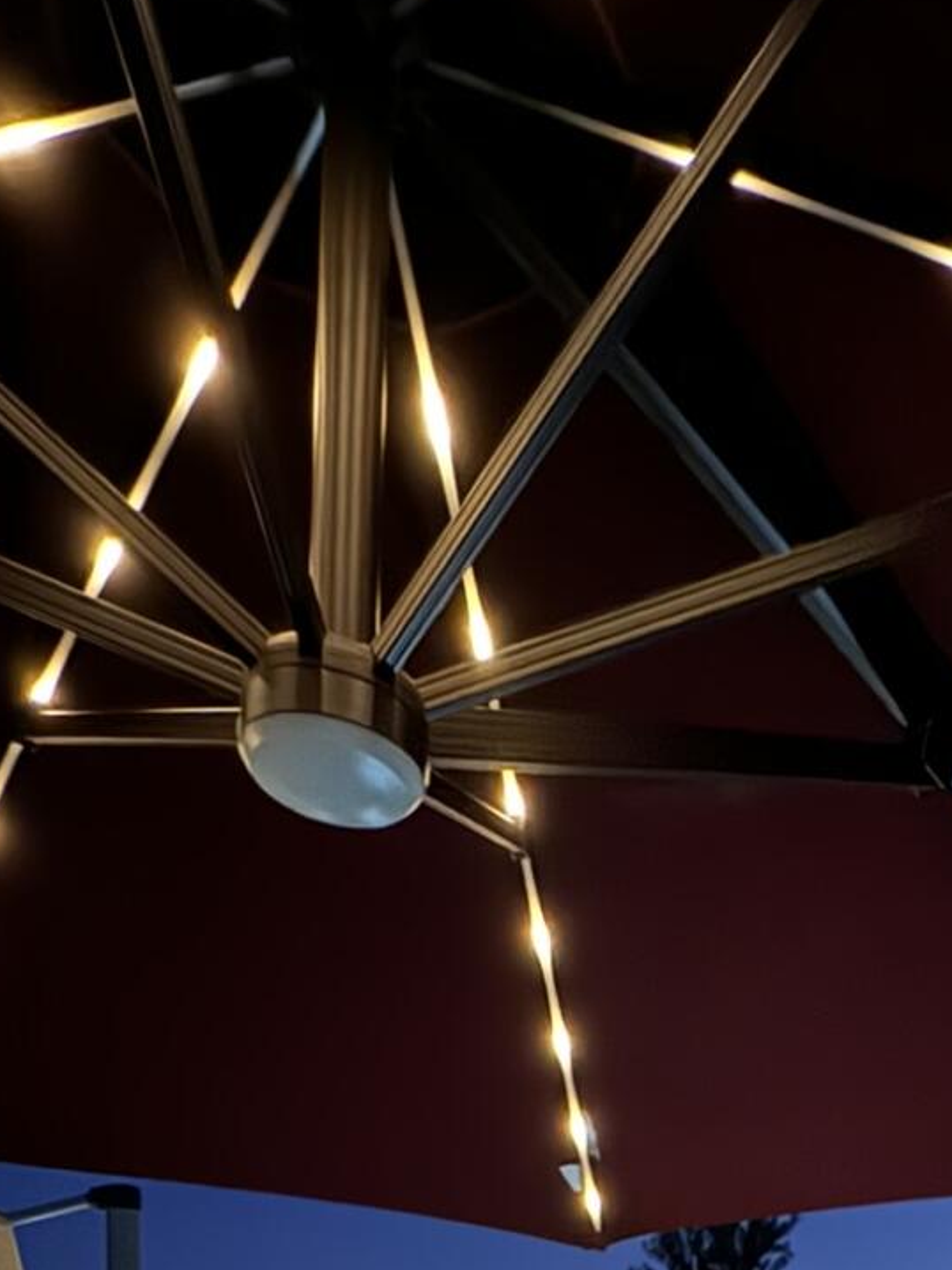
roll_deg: +1.2
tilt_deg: -1.6
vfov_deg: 35.2
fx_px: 1431
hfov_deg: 35.6
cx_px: 768
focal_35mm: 39
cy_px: 1601
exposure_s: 1/9
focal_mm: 2.22
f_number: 2.2
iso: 2000
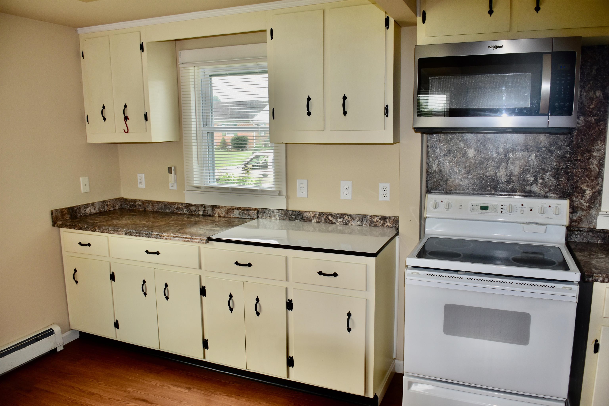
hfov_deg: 67.4
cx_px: 304
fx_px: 457
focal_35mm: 27
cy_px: 203
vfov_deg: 47.9
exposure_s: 1/200
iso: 320
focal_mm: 18
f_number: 5
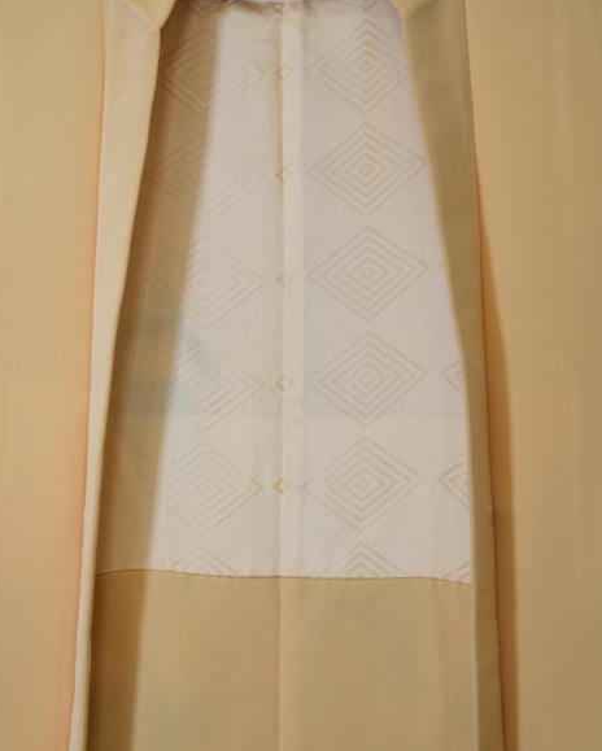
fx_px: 3359
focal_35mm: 151
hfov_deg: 10.1
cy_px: 300
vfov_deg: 12.8
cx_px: -73
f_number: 4
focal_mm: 86
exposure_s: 1/100
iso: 320
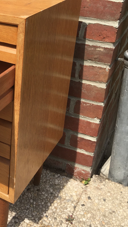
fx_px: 308
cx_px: -7
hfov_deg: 22.4
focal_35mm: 51
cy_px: 85
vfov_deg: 40.3
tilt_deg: -25.6
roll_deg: -2.1
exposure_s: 1/1068
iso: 25
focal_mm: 4.15
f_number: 2.2
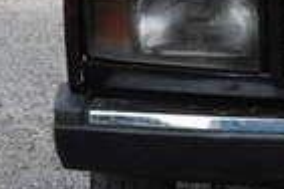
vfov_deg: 6.9
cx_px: 459
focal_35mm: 196
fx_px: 1546
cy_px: -103
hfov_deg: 10.1
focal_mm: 28
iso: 800
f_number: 10
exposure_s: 1/400
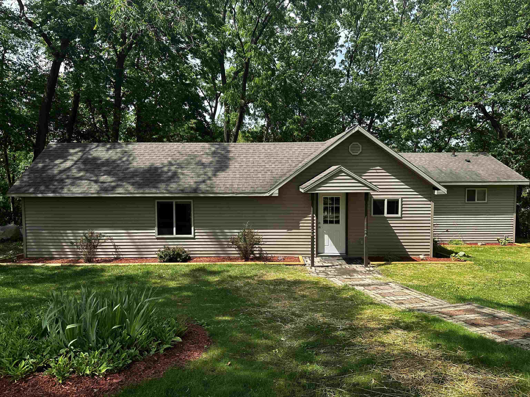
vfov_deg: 56.8
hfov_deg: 71.6
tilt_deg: -3.7
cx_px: 265
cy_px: 198
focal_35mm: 24
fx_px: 367
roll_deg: +0.3
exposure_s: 1/1721
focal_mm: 6.86
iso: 80
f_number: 1.78
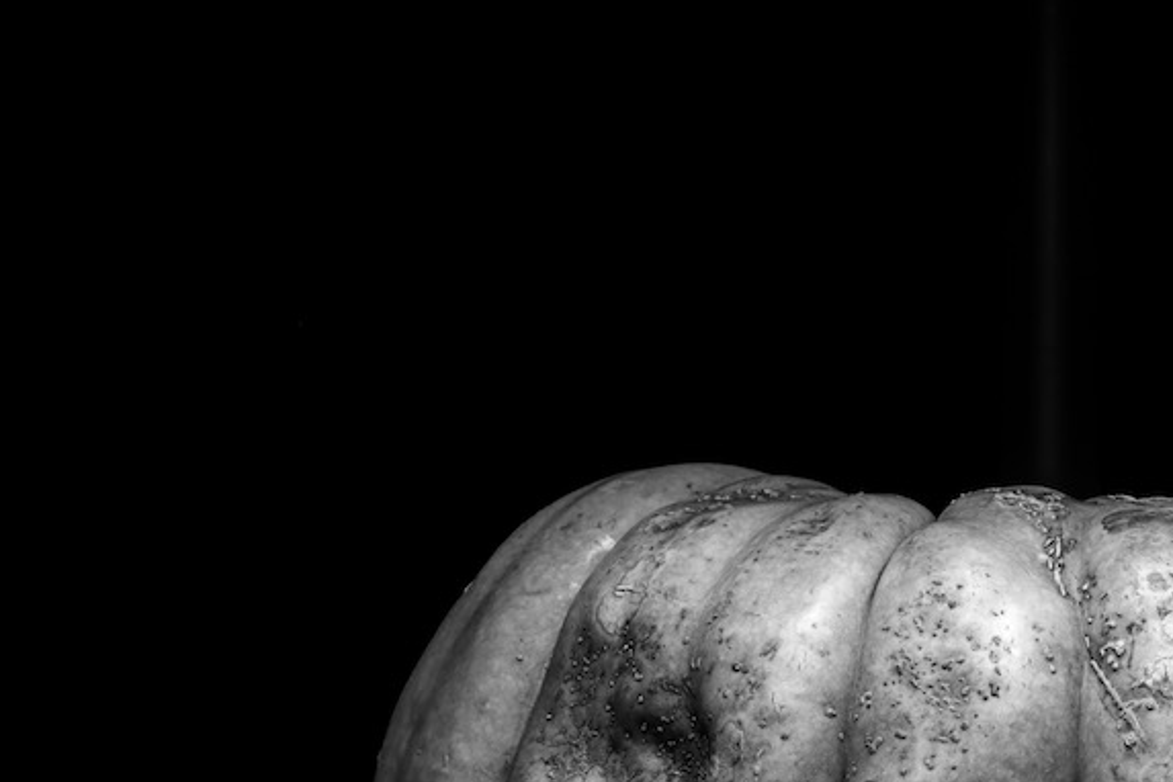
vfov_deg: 7.1
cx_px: 1056
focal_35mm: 192
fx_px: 6256
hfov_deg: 10.7
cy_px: 688
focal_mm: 100
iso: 100
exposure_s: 1/200
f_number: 11
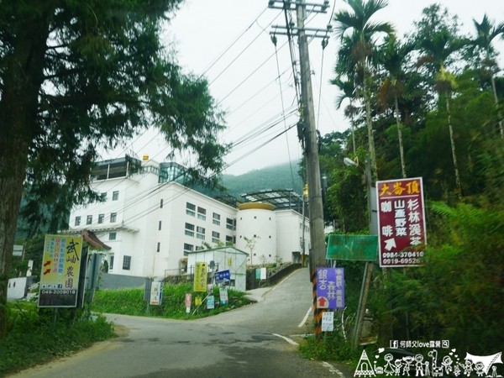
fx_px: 437
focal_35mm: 30
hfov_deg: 60.0
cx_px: 252
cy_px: 189
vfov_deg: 46.8
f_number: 4
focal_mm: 15
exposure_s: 1/60
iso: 320
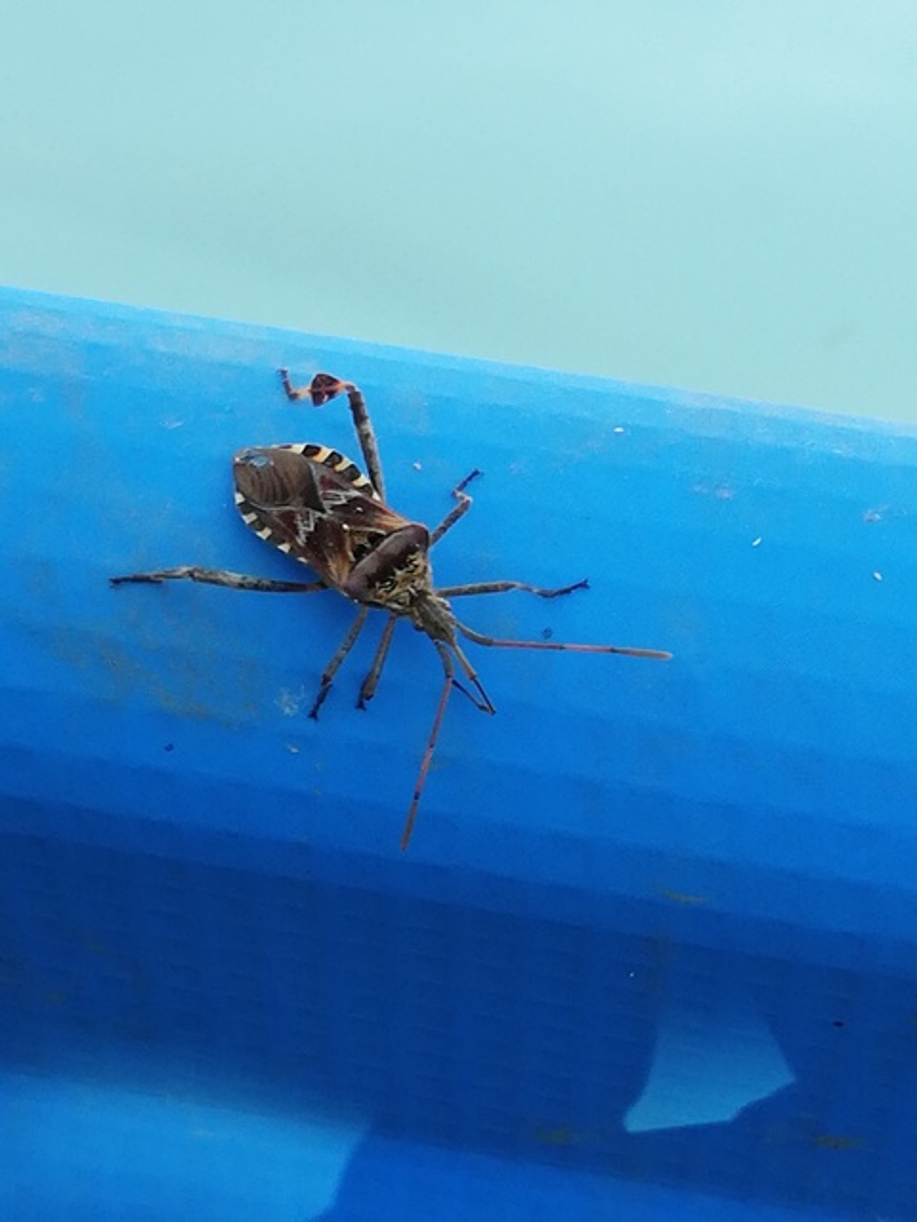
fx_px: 3391
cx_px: 458
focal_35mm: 96
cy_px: 611
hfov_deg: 15.4
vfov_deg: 20.4
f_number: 2.2
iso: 64
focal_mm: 3.81
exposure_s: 1/100
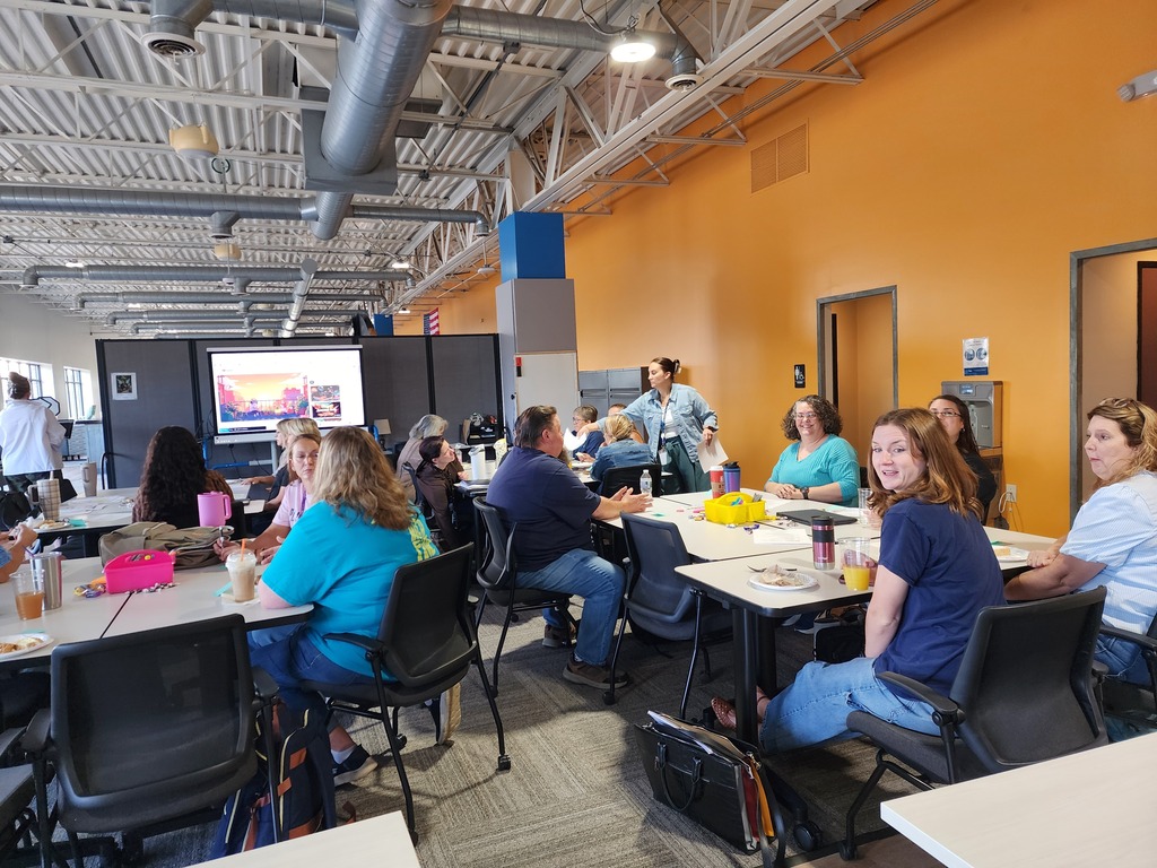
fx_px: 769
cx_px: 578
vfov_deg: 58.9
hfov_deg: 73.9
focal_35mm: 23
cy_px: 434
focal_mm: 6.4
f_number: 1.8
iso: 160
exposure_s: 1/53.3
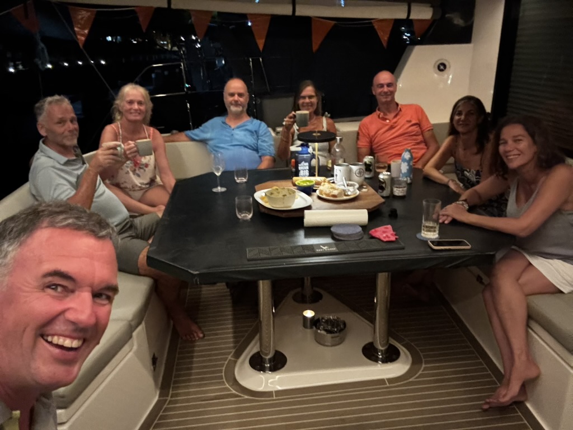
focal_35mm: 30
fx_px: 497
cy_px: 215
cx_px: 286
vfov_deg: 46.8
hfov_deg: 60.0
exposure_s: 1/15
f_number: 1.9
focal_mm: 2.69
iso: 800
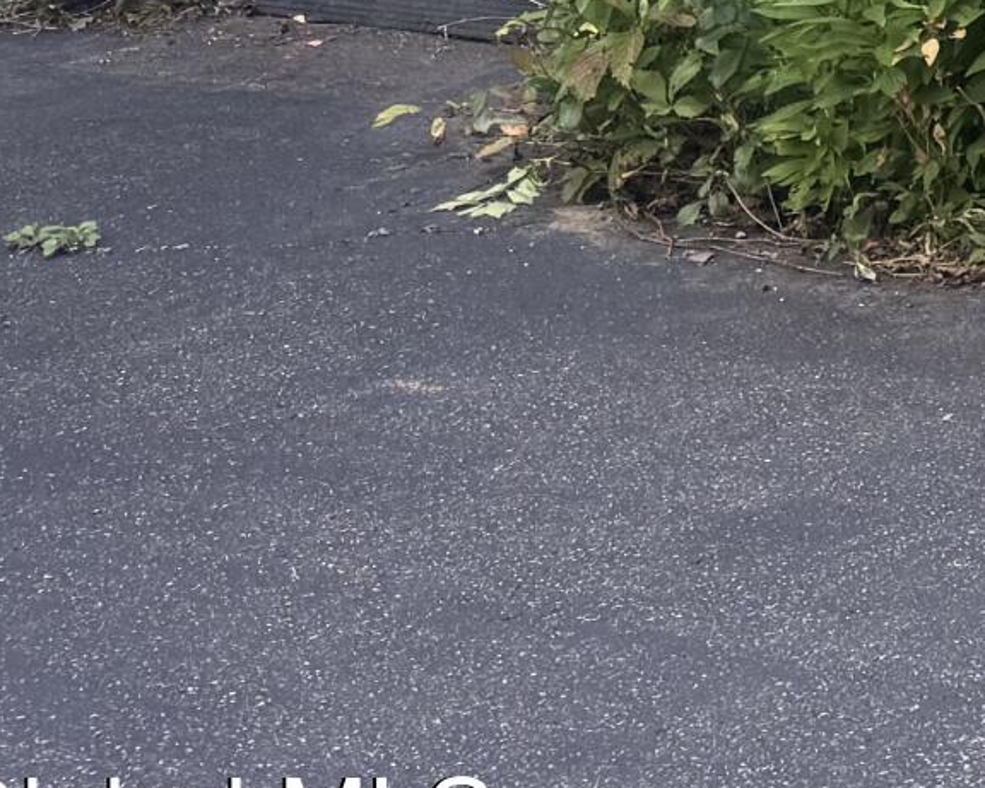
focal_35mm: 122
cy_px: -928
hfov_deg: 12.1
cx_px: 2492
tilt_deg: +0.6
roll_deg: +0.6
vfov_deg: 11.1
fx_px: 3557
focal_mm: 6.76
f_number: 1.78
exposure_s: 1/864
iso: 80
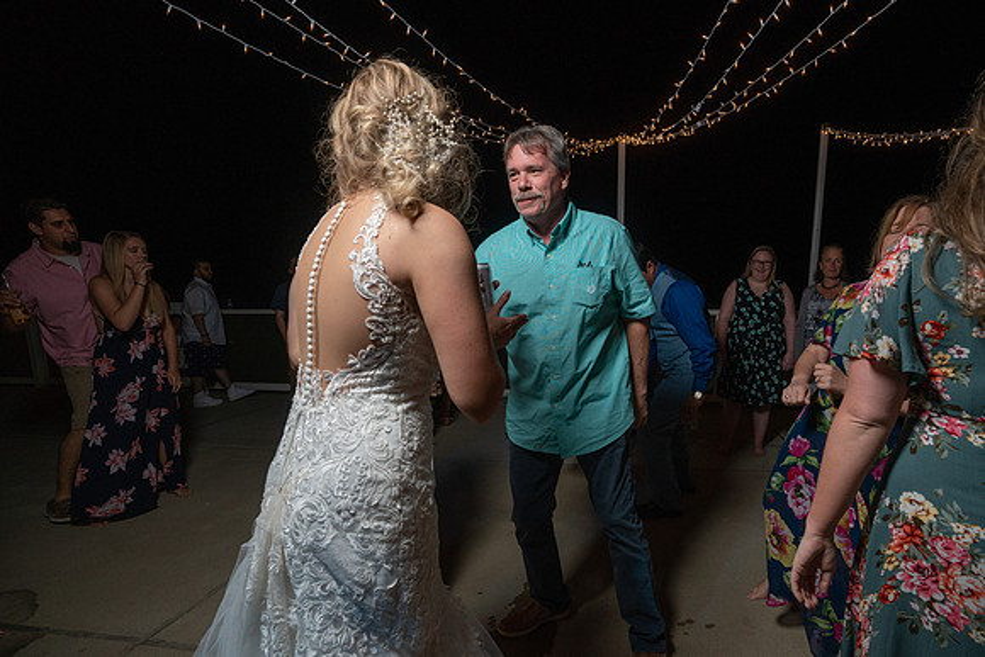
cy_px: 383
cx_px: 575
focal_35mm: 19
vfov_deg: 64.9
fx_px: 513
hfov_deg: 86.9
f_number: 5.6
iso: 2000
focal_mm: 16
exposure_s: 1/250
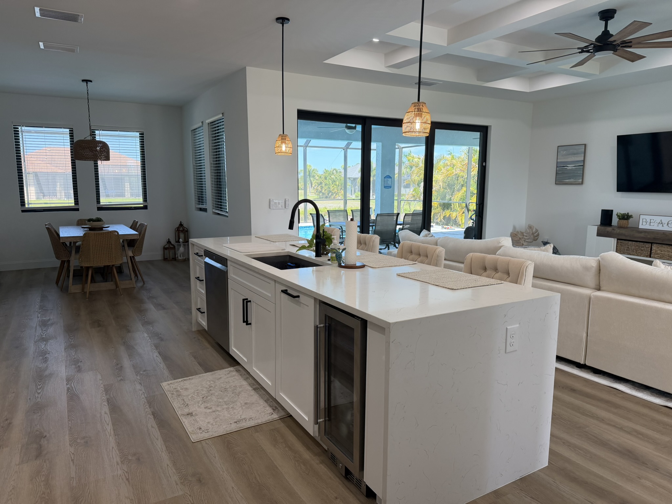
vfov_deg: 56.8
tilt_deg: -7.6
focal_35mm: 24
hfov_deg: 71.6
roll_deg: +0.0
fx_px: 466
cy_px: 252
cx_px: 336
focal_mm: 6.76
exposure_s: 1/205
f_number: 1.78
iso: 125
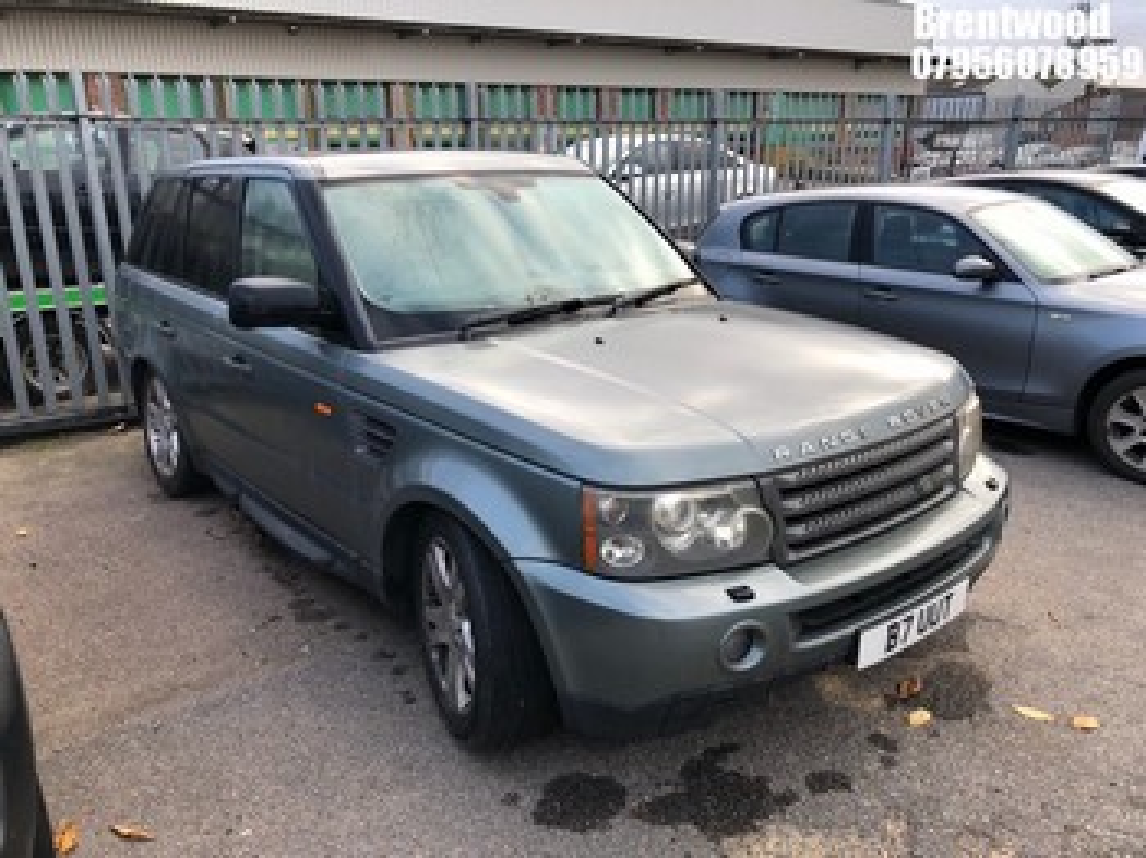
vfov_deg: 49.7
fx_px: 926
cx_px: 573
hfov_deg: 63.5
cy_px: 429
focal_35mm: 28
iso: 20
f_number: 1.8
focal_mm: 4
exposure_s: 1/154
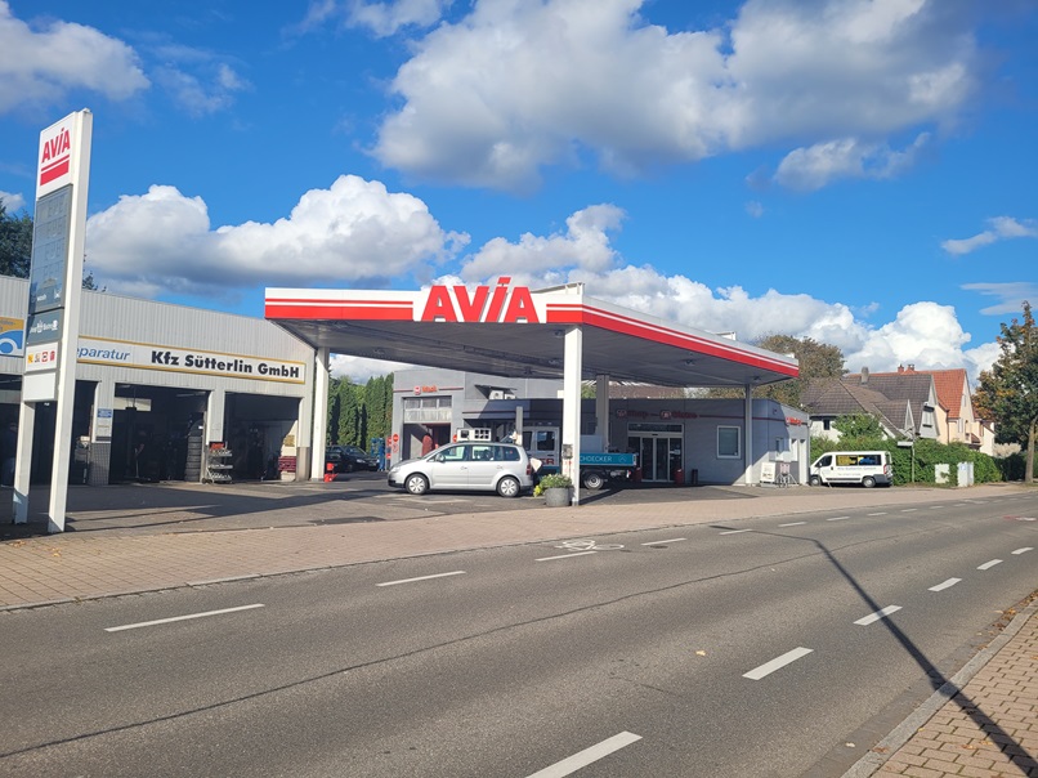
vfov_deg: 53.0
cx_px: 519
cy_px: 389
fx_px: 779
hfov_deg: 67.3
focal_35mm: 26
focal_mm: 5.4
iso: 40
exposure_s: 1/2828
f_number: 1.8
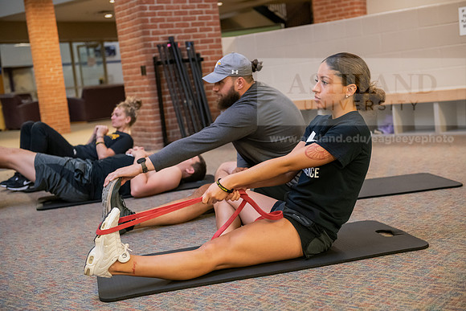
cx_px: 233
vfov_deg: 26.0
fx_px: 673
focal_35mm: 52
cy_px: 156
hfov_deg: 38.2
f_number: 3.2
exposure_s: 1/160
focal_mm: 52
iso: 1600
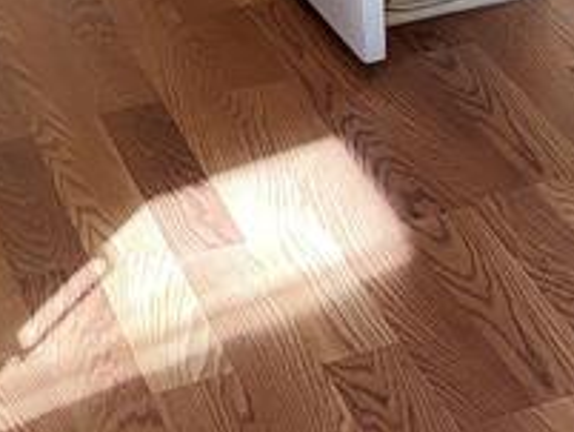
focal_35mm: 122
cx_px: 483
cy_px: -481
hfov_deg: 16.0
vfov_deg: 10.9
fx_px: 2024
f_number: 1.8
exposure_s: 1/120
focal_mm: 5
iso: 200
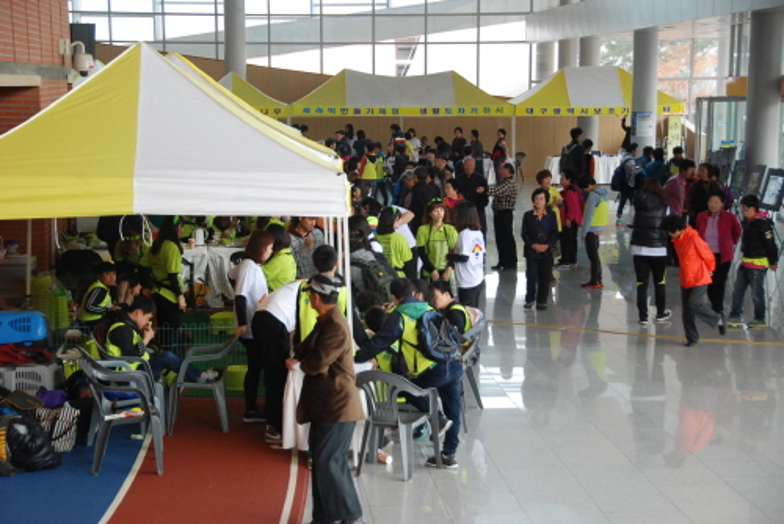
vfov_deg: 17.5
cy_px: 262
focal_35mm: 78
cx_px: 392
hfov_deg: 26.0
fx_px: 1700
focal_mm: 52
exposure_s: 1/125
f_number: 5.6
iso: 800
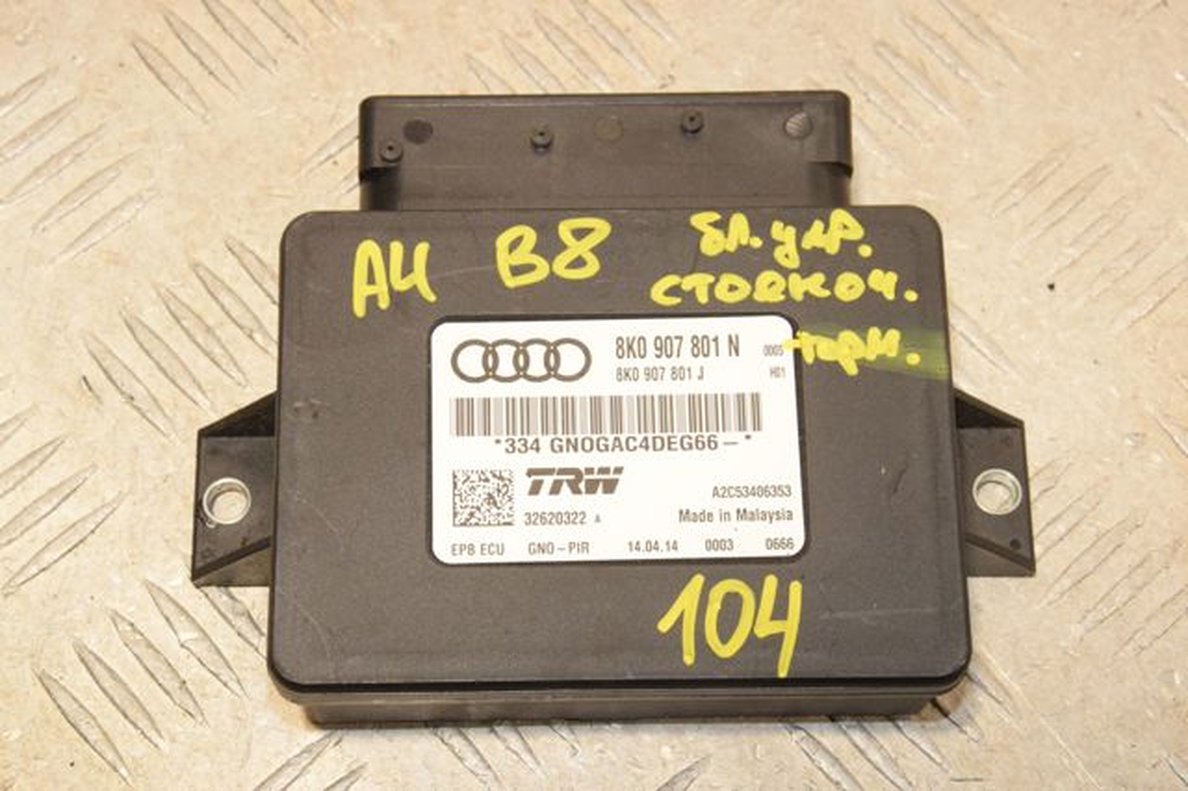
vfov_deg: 15.7
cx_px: 594
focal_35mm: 87
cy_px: 396
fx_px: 2869
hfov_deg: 23.4
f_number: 9
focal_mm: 58
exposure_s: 1/200
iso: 1600
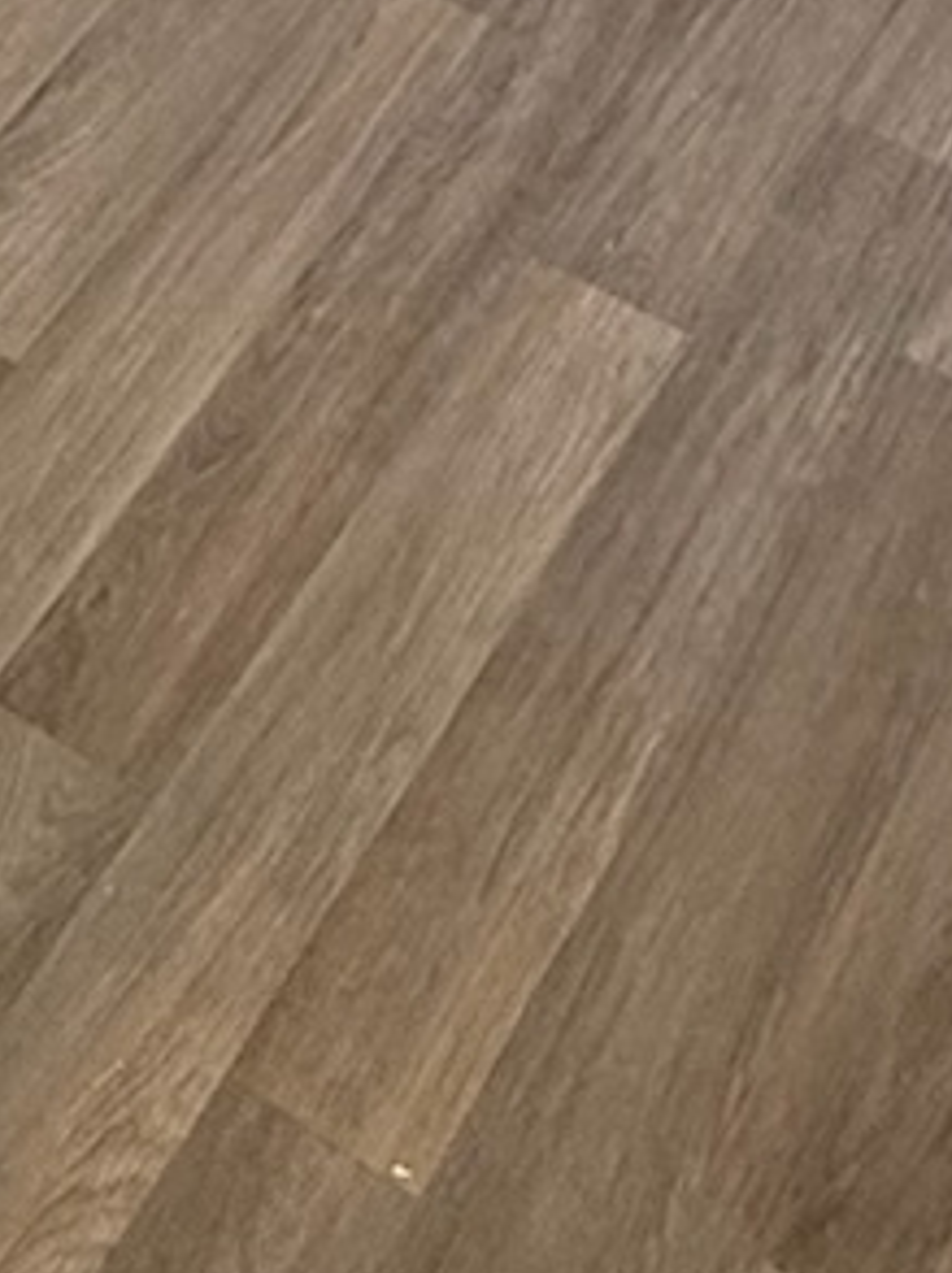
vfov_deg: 13.8
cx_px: 826
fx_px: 3601
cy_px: -1825
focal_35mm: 98
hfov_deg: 14.9
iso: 125
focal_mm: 2.22
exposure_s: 1/120
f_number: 2.2
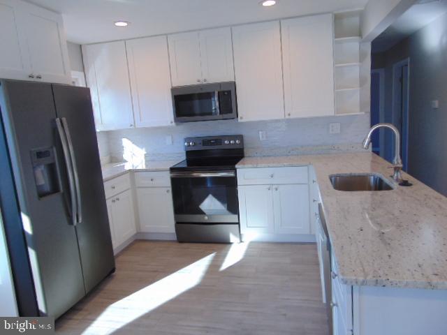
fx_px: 323
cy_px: 168
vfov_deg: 54.9
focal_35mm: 25
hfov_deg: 69.4
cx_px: 224
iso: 80
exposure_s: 1/50
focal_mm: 4.5
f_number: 3
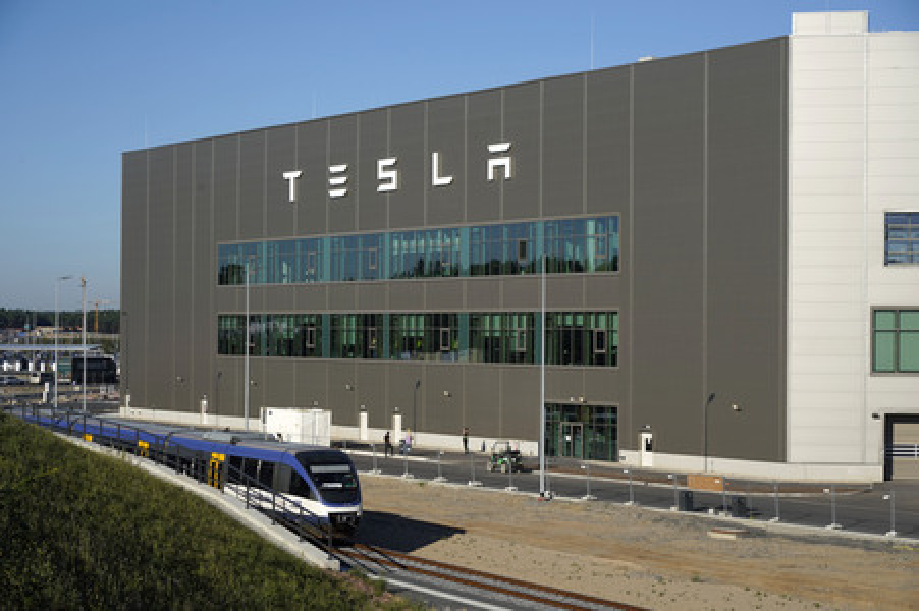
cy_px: 306
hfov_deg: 27.0
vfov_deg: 18.2
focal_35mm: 75
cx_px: 460
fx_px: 1913
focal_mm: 75
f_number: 9
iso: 100
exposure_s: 1/400
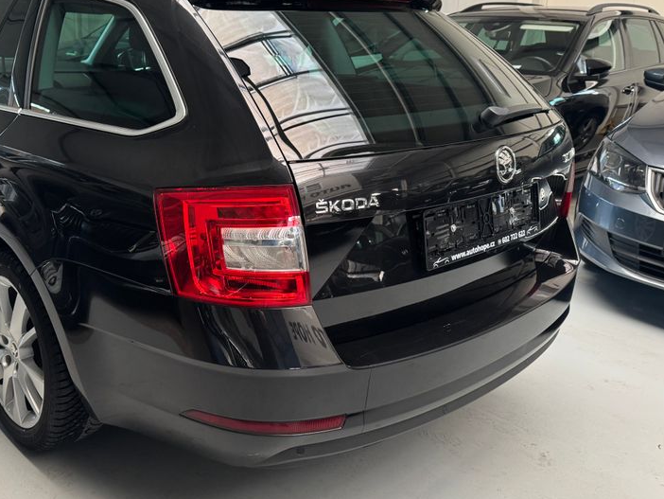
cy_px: 223
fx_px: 672
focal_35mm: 35
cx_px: 201
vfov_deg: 40.7
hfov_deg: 51.3
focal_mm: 6.76
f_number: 1.78
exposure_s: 1/82
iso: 200
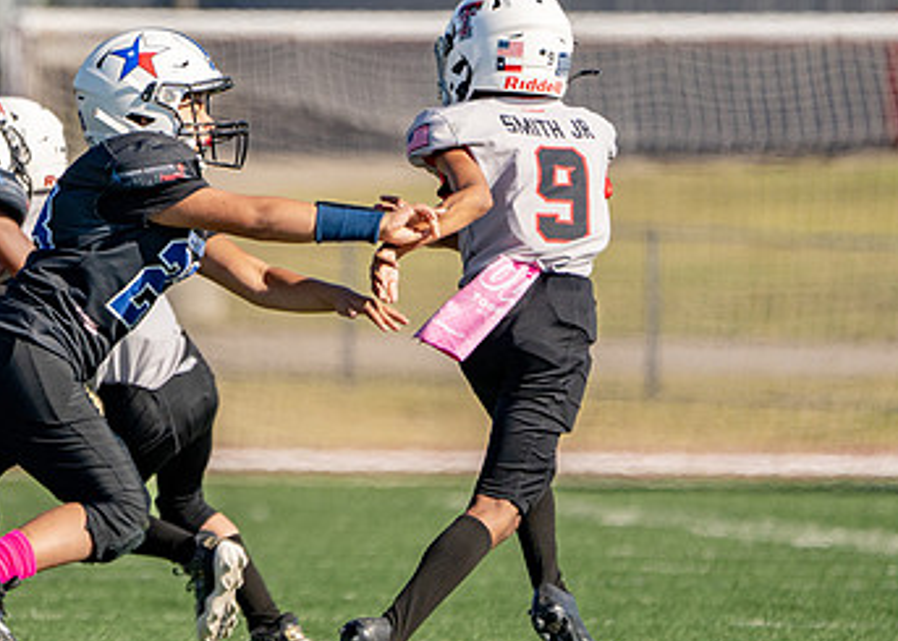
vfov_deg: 1.7
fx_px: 22214
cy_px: 267
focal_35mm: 871
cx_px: 44
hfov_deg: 2.3
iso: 320
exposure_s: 1/2000
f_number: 5.6
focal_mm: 400
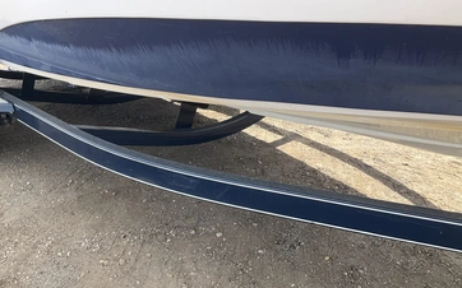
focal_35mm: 34
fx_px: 428
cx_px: 217
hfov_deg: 56.7
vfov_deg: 37.0
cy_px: 110
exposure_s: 1/338
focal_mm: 3
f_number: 1.8
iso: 25
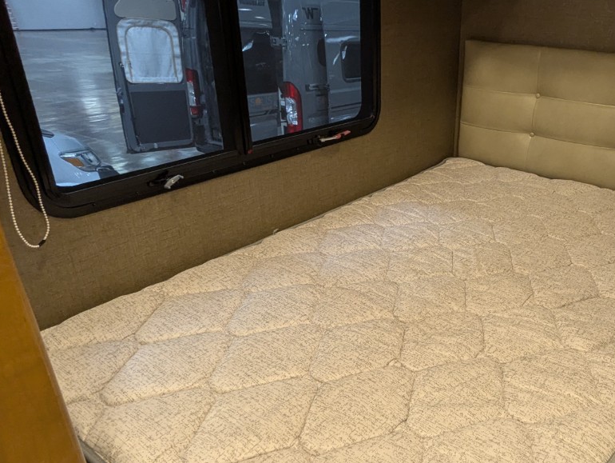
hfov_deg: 59.6
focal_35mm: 29
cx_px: 429
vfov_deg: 48.2
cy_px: 253
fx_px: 516
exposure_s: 1/40.8
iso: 307
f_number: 2.2
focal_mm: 2.35
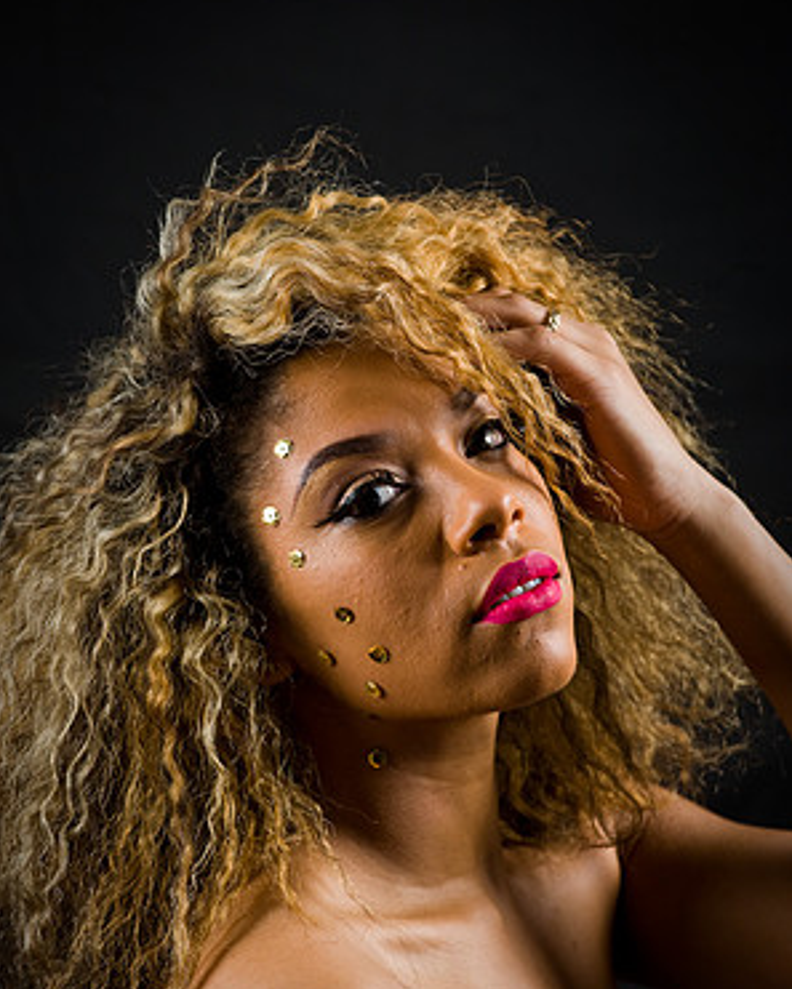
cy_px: 581
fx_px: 5828
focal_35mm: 199
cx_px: 396
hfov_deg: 7.8
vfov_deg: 9.7
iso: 200
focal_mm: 175
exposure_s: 1/125
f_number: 5.6
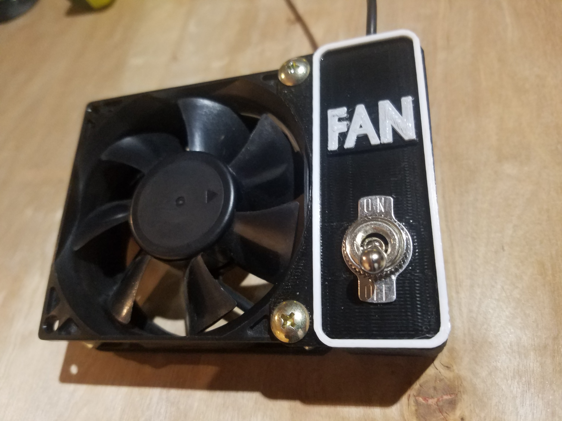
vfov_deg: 53.1
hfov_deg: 67.3
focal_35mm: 26
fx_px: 422
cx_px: 281
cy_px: 210
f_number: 1.7
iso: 400
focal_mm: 4.2
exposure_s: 1/10
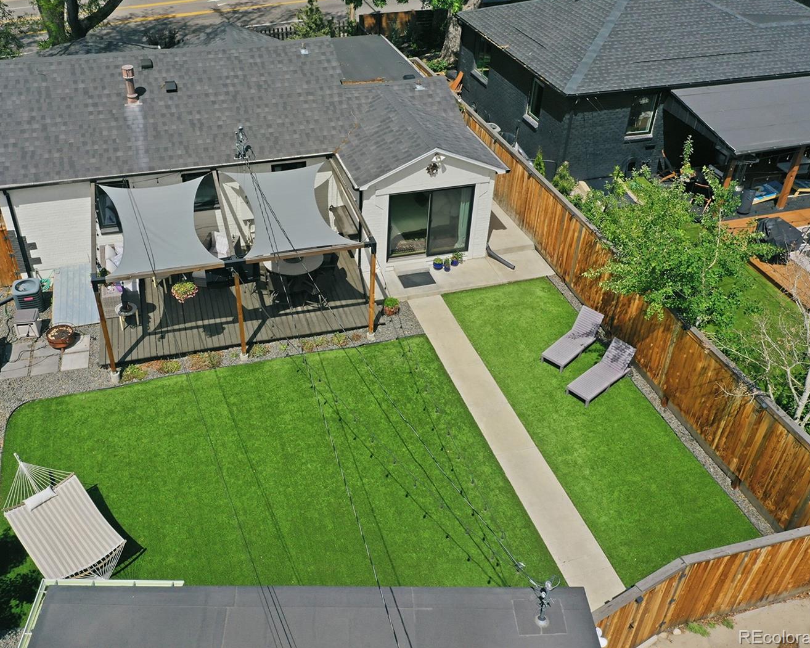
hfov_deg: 55.4
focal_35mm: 32
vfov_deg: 45.8
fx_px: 767
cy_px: 321
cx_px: 345
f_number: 7.1
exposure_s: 1/800
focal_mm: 10.3
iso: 100
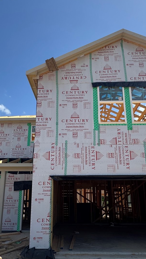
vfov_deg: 65.8
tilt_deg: +15.6
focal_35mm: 29
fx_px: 200
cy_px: 147
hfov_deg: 40.2
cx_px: 72
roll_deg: +0.6
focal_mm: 2.22
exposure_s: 1/1672
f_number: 2.2
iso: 50
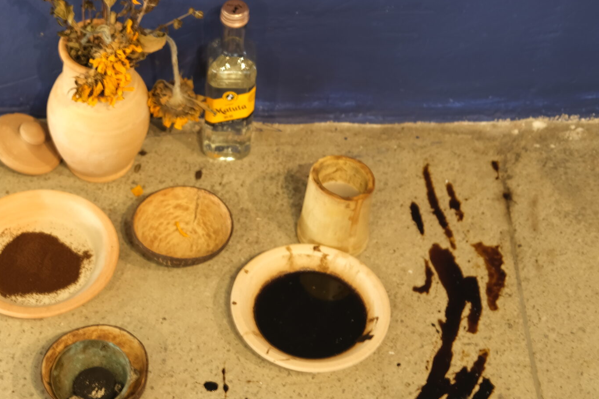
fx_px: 1664
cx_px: 83
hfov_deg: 20.1
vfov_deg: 13.7
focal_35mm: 100
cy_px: 166
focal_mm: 35
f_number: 2.5
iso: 125
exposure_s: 1/8
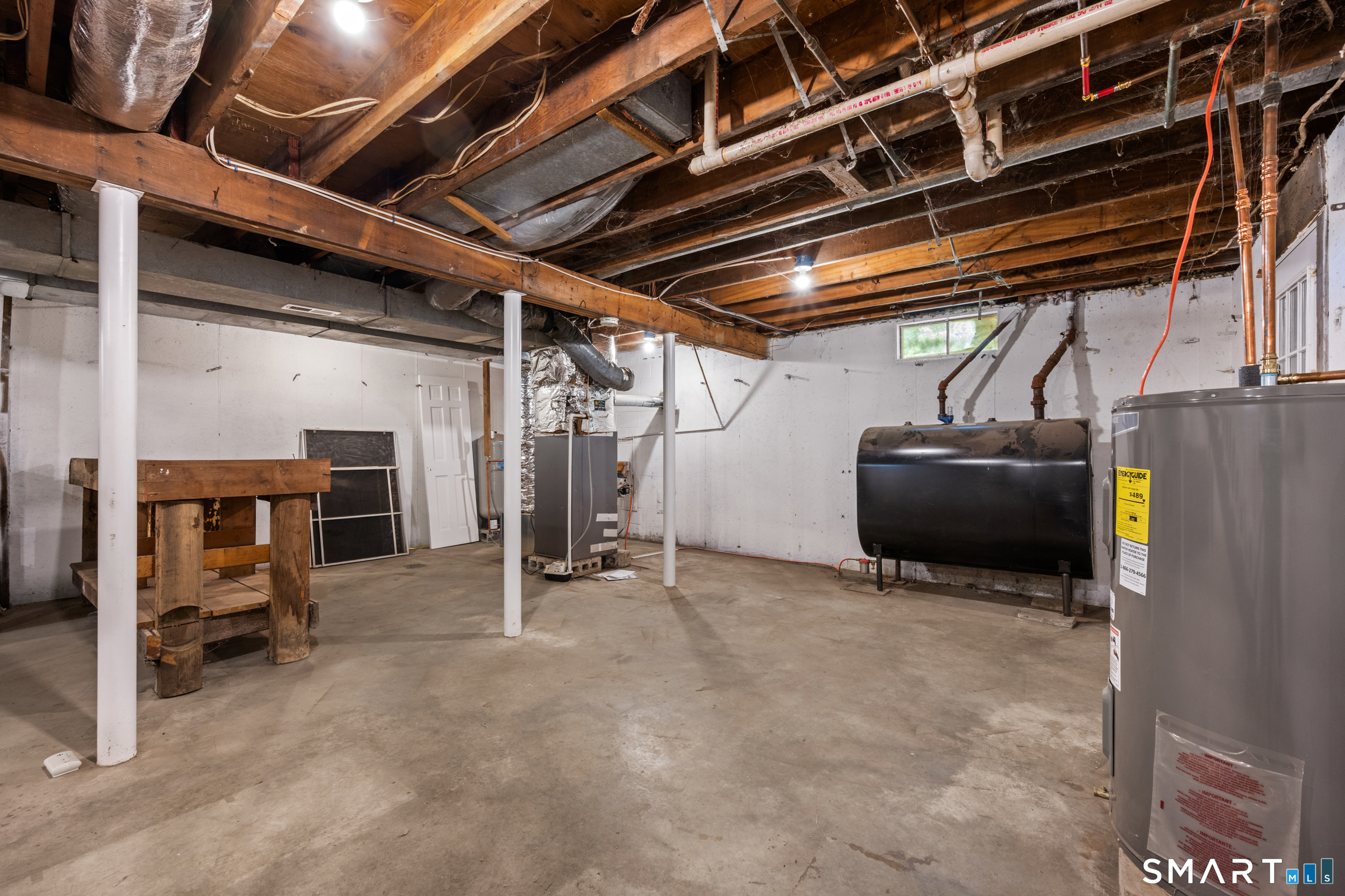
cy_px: 448
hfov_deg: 100.4
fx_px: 560
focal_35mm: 15
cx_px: 672
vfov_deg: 77.3
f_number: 9
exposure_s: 2.5
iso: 320
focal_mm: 15
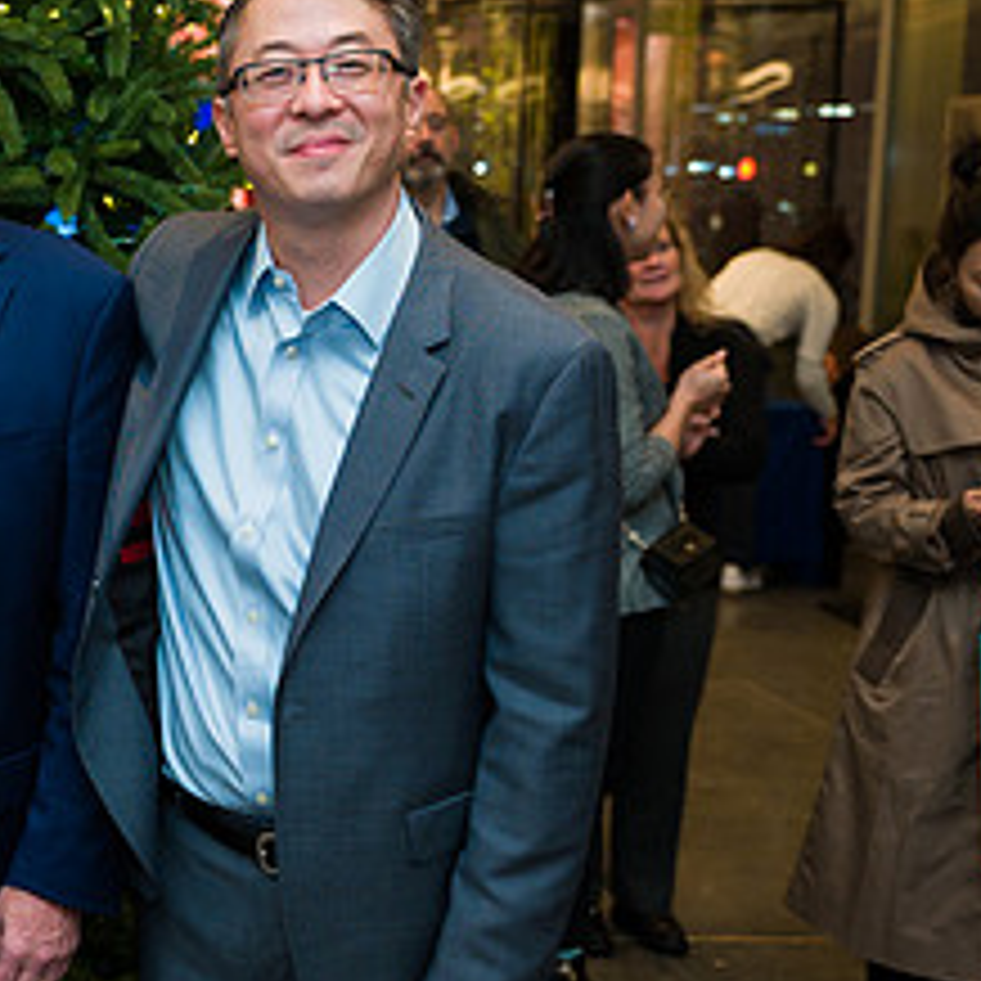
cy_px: 459
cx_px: -176
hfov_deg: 22.8
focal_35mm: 70
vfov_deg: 24.7
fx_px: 2244
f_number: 4
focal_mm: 31
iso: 400
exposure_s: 1/200
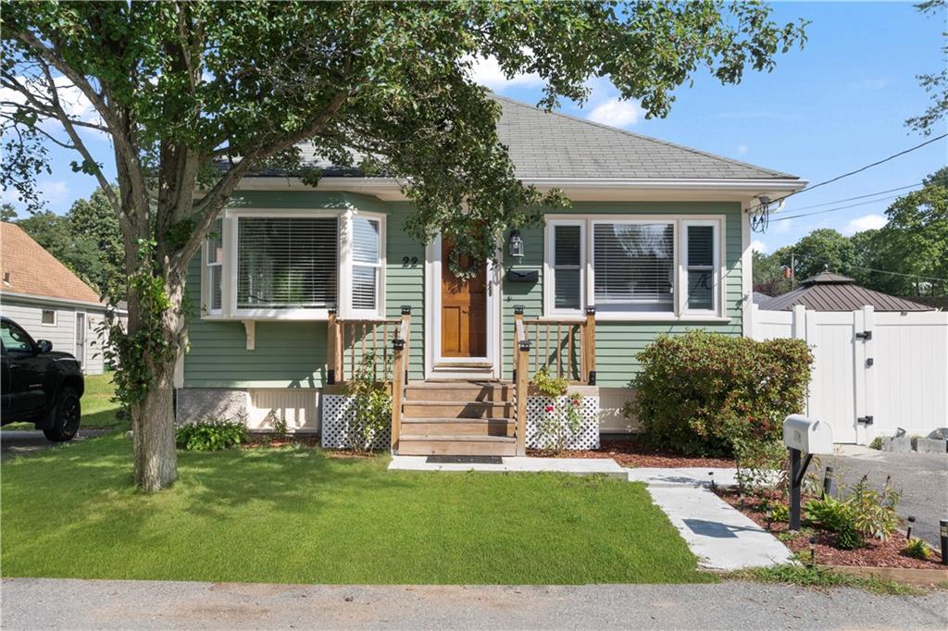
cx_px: 474
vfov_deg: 39.9
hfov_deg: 57.2
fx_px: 869
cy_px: 316
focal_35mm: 33
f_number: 14
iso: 400
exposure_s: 1/200
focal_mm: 22
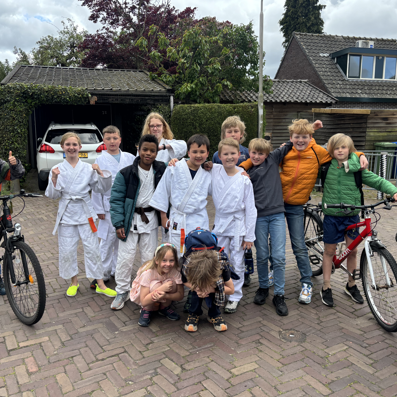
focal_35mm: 31
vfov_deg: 52.5
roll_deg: +0.5
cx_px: 194
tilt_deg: -8.1
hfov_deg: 52.5
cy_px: 198
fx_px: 402
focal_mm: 5.96
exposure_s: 1/844
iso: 50
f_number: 1.6
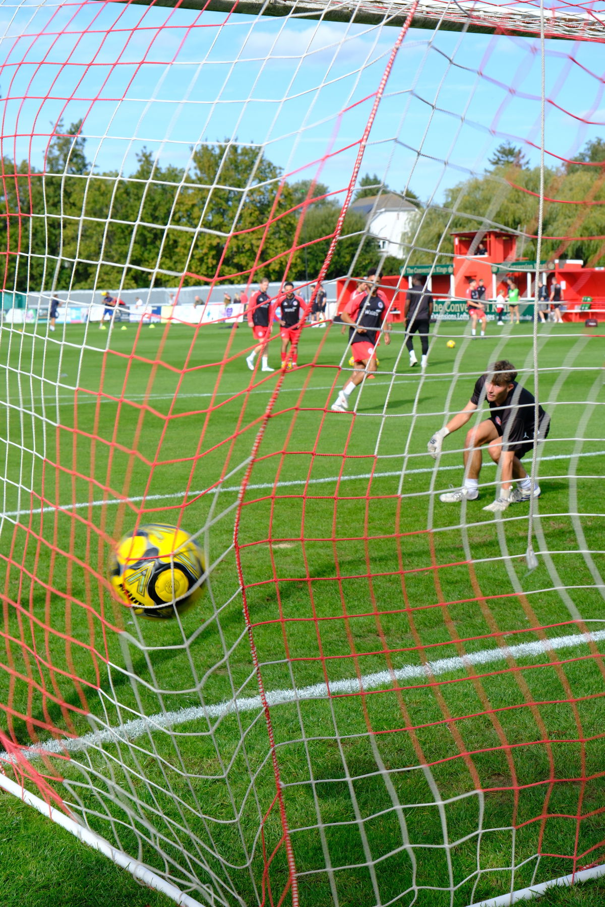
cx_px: 302
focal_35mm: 62
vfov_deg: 32.4
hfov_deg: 21.9
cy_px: 454
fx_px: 1563
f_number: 5.6
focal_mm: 41.1
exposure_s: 1/280
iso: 125
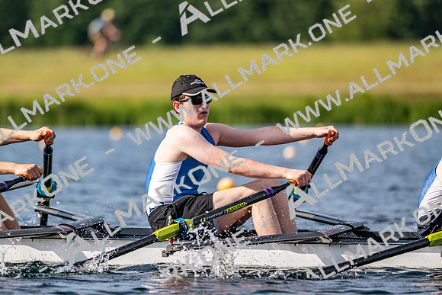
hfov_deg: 5.2
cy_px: 148
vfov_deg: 3.4
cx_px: 221
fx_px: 4912
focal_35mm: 400
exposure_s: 1/2500
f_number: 4.5
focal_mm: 400
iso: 360
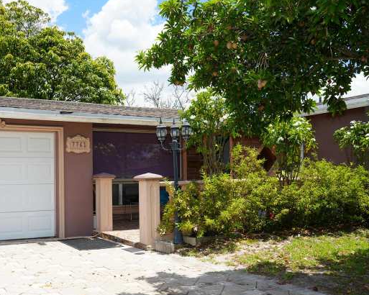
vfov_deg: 36.4
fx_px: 448
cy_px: 175
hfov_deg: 44.3
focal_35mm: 41
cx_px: 132
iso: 100
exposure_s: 1/250
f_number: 7.1
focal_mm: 28
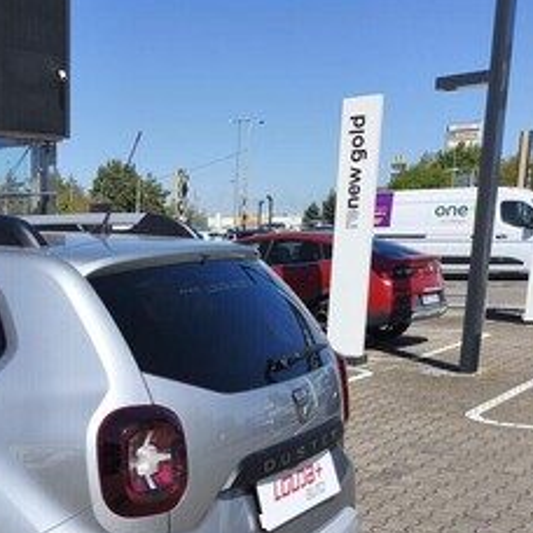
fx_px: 854
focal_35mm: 49
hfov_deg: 31.5
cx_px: -26
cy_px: 443
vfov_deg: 33.4
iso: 50
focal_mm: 6.14
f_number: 1.65
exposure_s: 1/1262
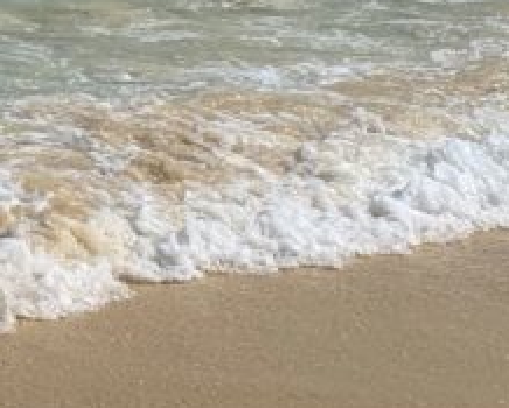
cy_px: -305
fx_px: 1795
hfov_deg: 14.8
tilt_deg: -0.5
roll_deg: +0.4
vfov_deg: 12.0
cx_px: -301
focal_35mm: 119
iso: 25
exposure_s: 1/5714
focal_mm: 4.25
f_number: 1.8
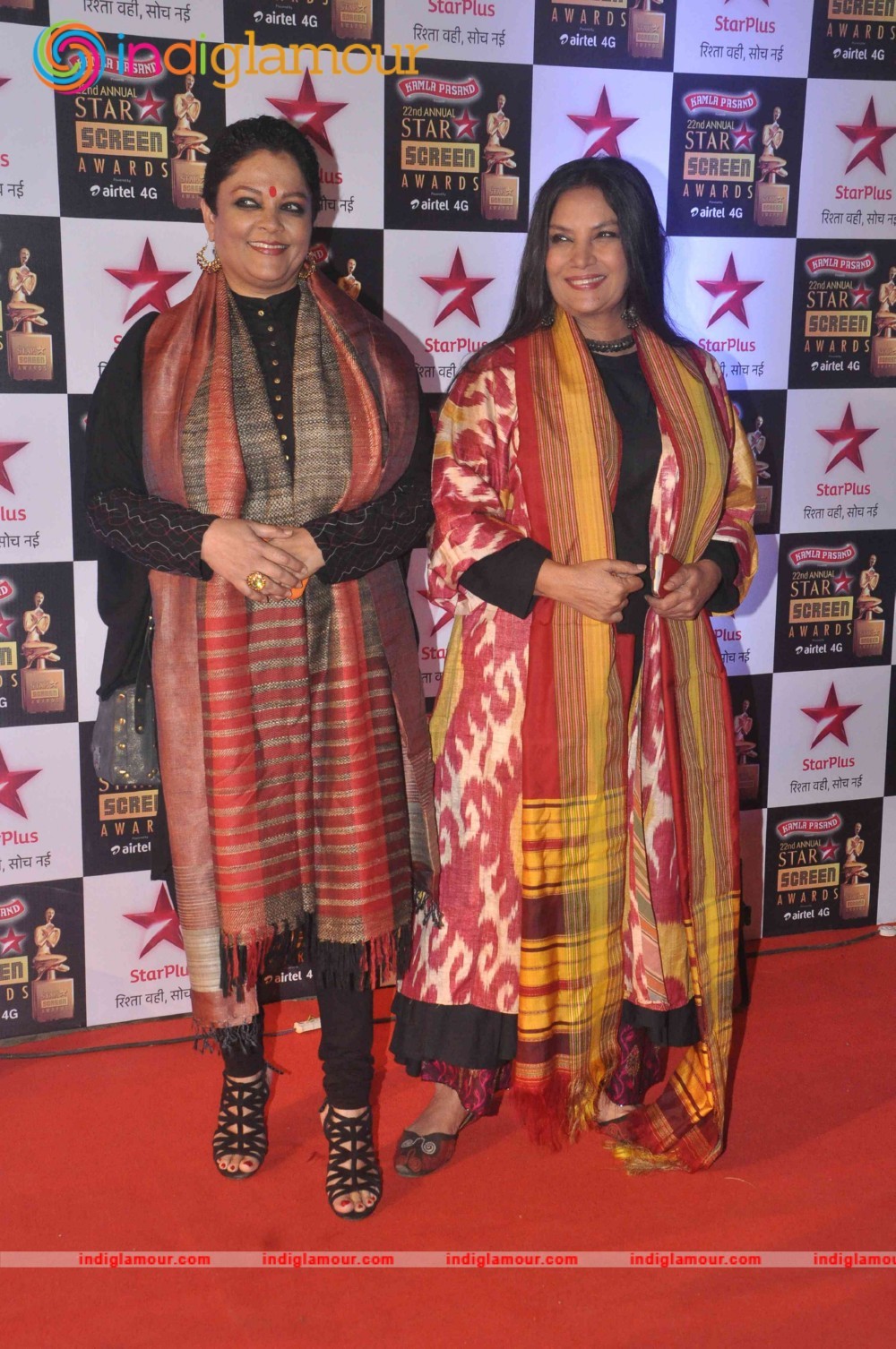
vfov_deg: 38.9
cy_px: 674
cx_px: 448
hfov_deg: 26.4
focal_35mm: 51
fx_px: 1909
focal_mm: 34
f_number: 10
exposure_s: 1/200
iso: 1600
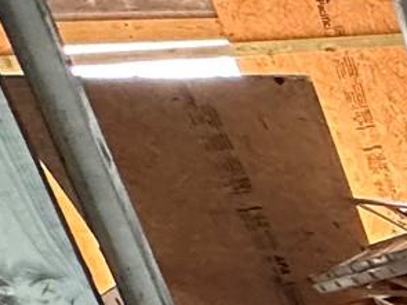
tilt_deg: -18.8
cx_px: 1057
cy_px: 375
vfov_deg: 18.3
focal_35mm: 76
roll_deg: +4.8
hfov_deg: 13.8
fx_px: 893
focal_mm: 2.22
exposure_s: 1/60
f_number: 2.2
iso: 500
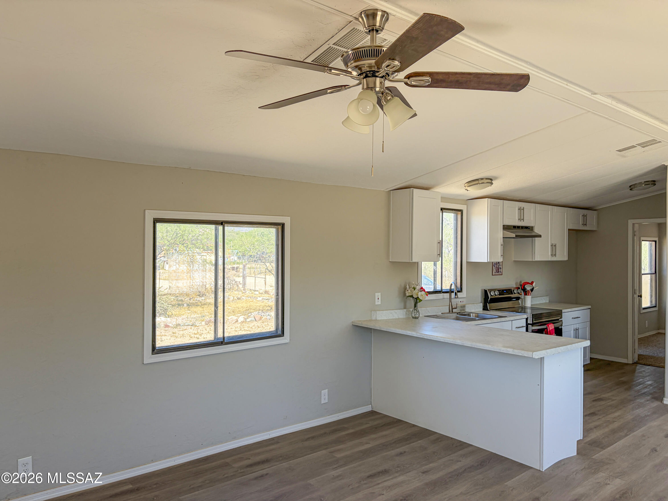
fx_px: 502
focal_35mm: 26
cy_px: 250
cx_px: 334
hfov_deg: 67.3
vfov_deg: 53.1
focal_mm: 5.96
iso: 40
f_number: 1.6
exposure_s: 1/267
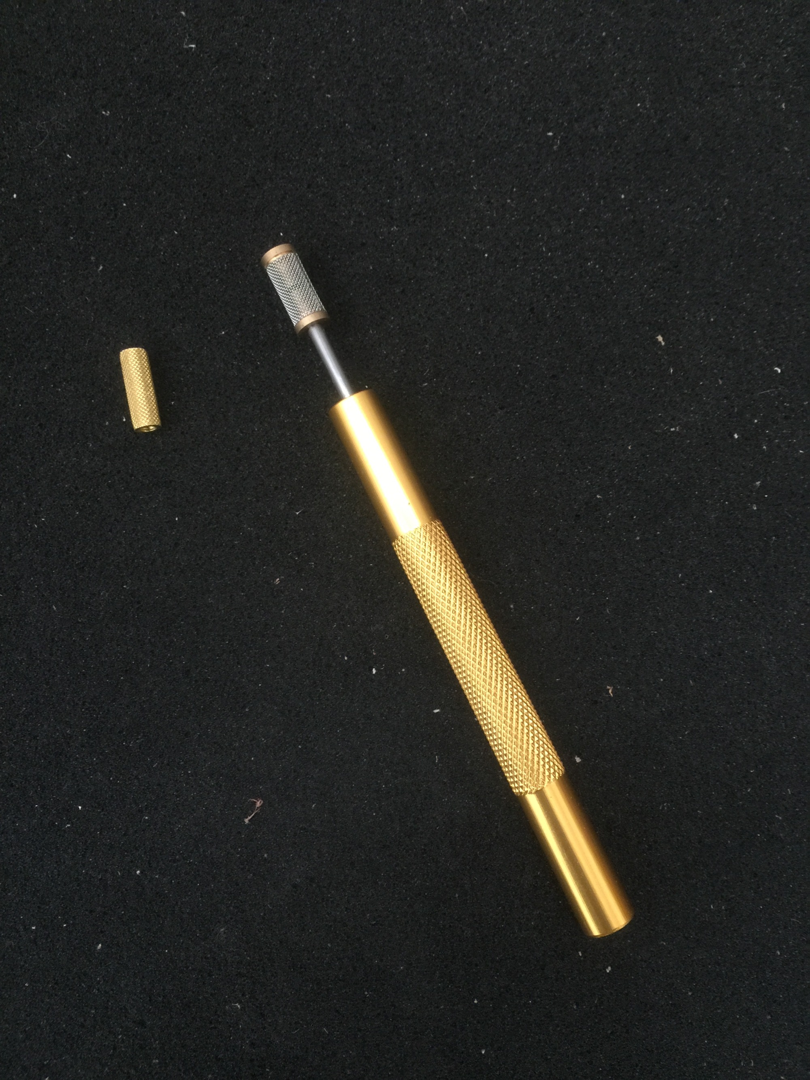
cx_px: 405
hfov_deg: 48.2
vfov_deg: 61.7
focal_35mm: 29
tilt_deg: -84.3
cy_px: 540
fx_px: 905
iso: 100
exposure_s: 1/10
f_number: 2.2
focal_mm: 4.15
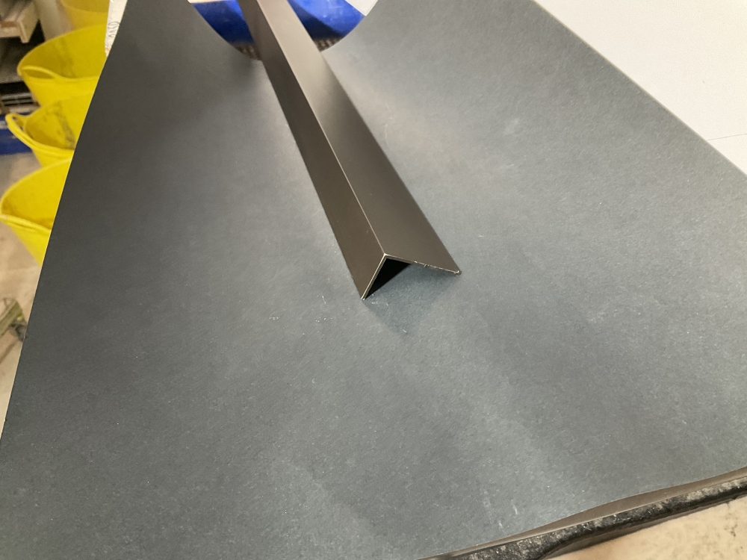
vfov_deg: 48.2
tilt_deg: -39.1
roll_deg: -1.2
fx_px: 626
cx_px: 374
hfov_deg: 61.7
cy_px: 280
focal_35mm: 29
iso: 160
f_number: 1.8
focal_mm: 3
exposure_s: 1/50
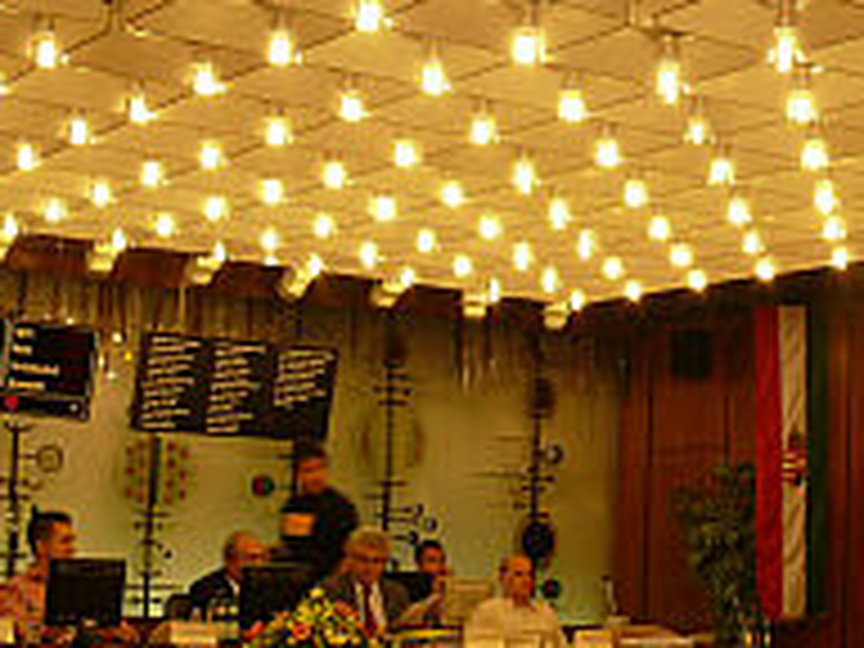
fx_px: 2047
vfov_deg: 17.9
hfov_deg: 23.5
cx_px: 670
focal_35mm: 82
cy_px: 436
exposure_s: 1/30
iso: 100
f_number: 4
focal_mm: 7.4
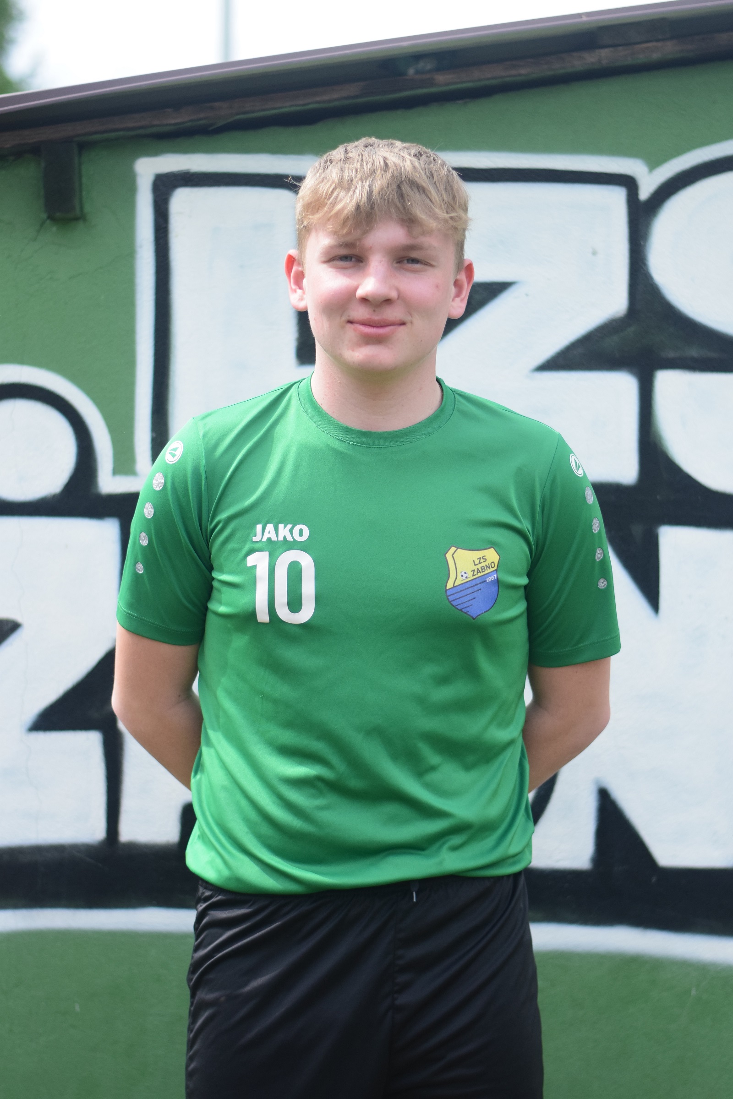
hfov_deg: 18.2
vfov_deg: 27.0
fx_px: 2290
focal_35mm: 75
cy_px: 550
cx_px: 366
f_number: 1.8
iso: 800
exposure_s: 1/4000
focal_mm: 50
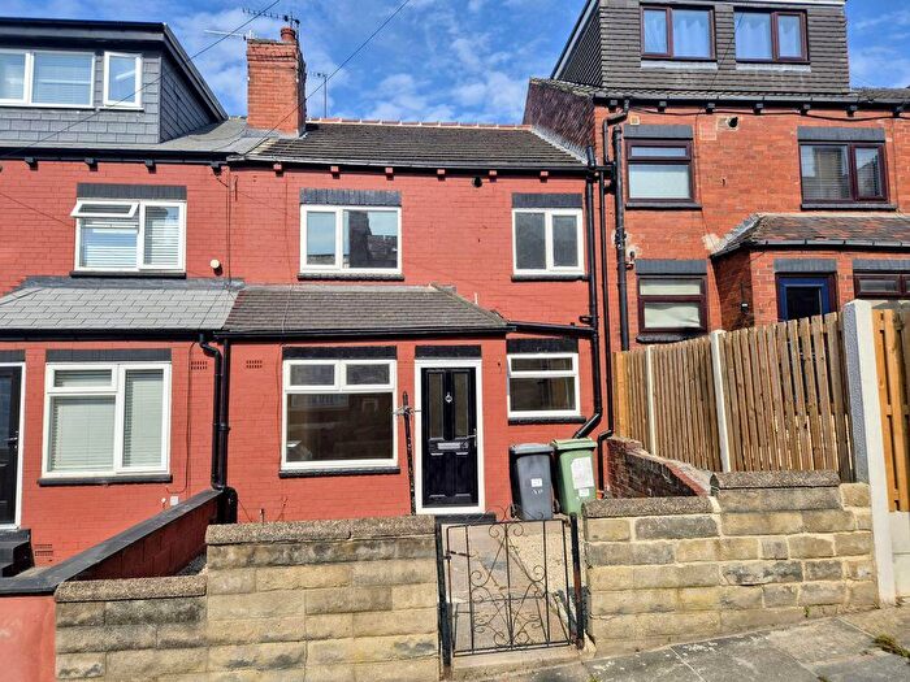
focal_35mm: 23
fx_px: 605
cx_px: 455
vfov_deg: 58.9
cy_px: 341
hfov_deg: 73.9
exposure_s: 1/5104
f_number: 1.8
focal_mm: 5.4
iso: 80
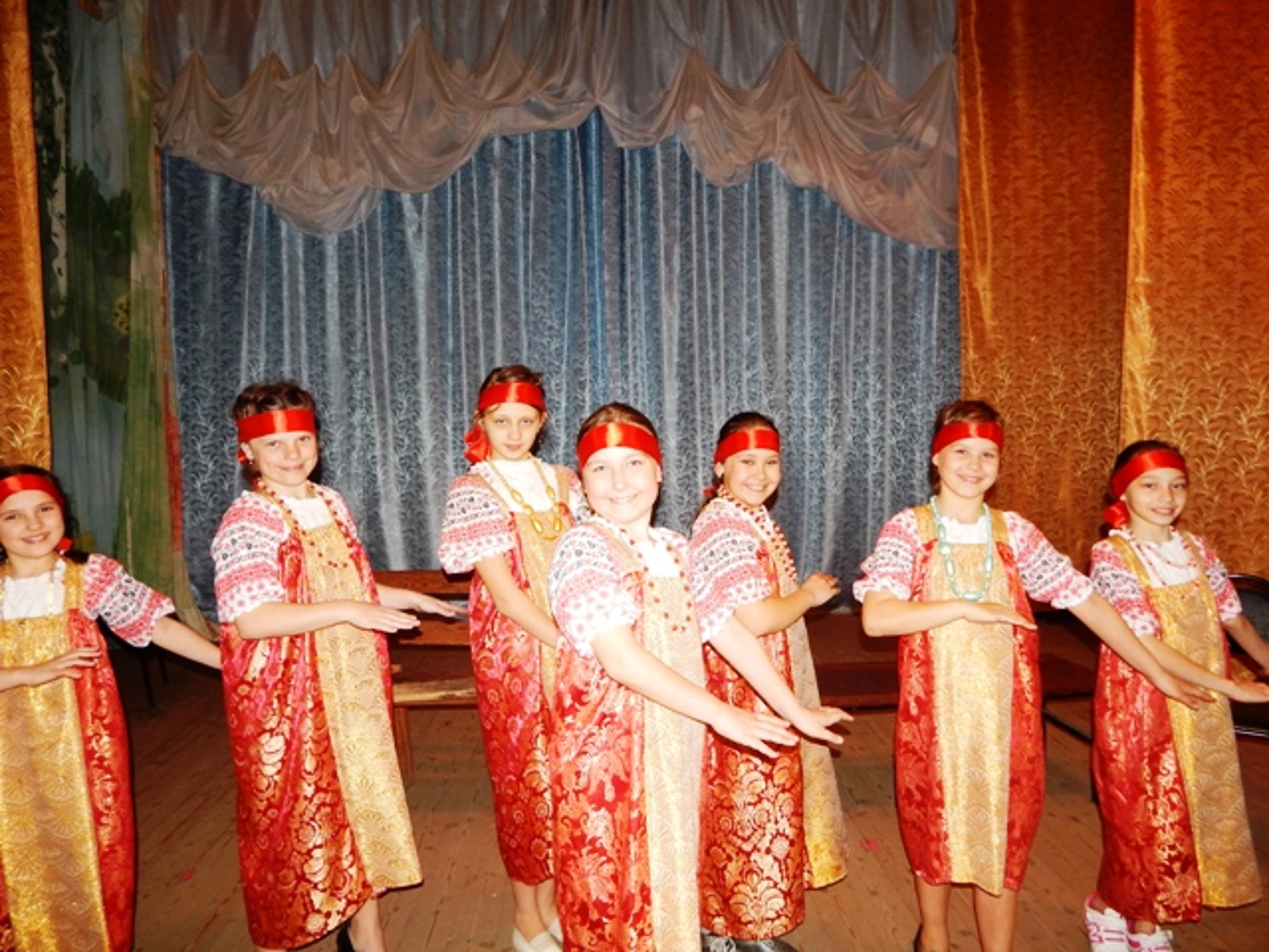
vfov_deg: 58.9
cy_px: 476
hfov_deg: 73.9
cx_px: 634
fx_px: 843
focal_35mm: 23
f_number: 3
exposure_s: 1/30
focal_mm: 4
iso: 200
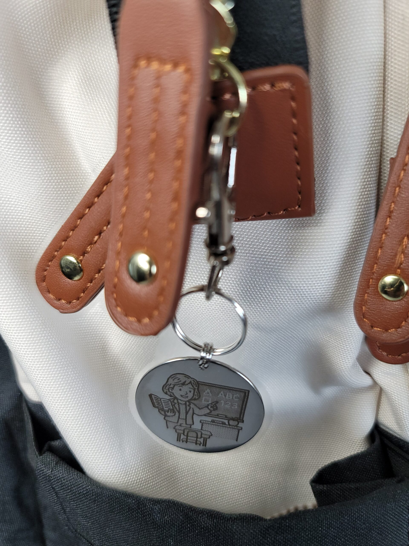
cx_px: 204
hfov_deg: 54.9
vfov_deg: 69.4
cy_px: 273
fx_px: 394
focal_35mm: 25
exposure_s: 1/120
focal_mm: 7
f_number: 1.8
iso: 125
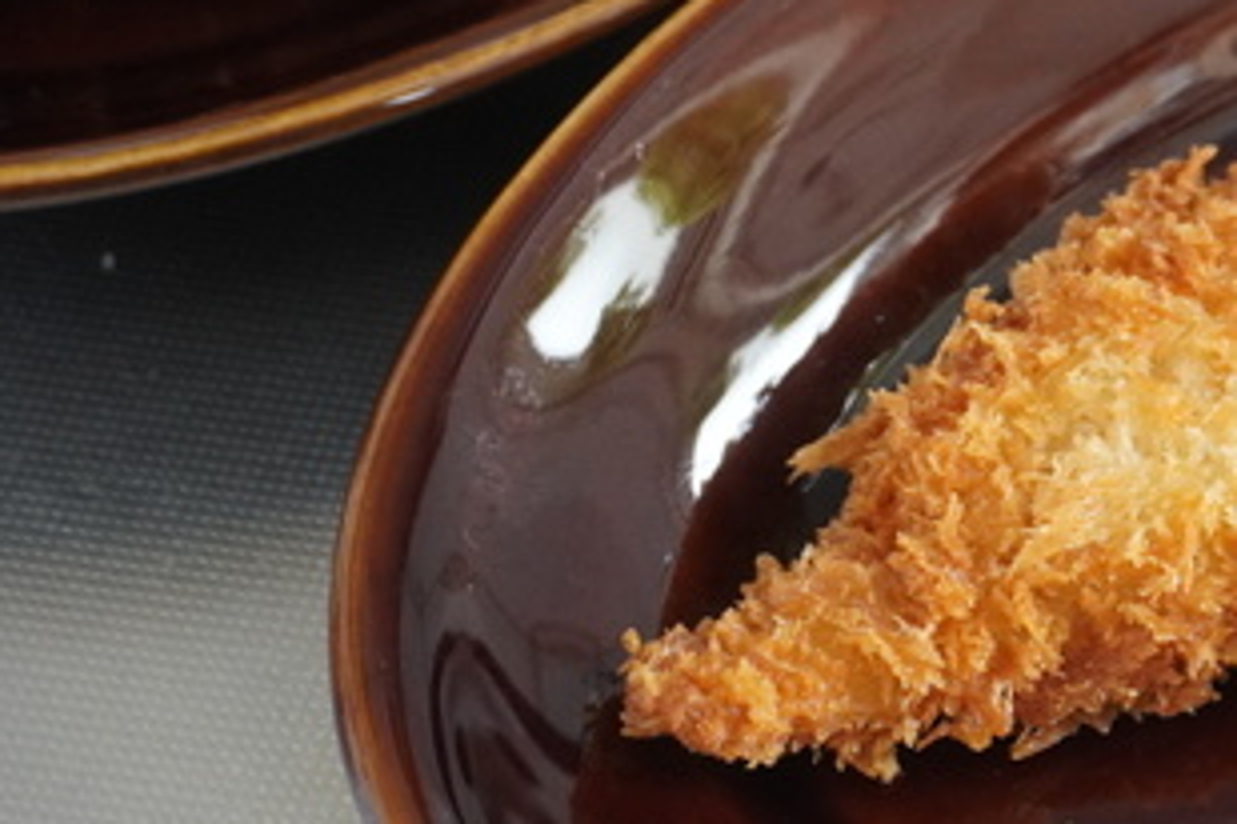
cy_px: 152
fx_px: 3401
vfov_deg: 13.7
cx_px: 1157
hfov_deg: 20.1
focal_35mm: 99
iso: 3200
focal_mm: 30
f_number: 5.6
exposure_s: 1/50
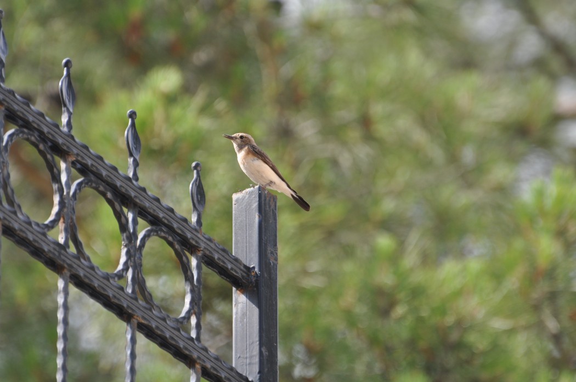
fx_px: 7190
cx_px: 288
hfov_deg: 4.6
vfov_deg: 3.0
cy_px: 191
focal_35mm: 450
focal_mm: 300
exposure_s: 1/500
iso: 280
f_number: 5.6
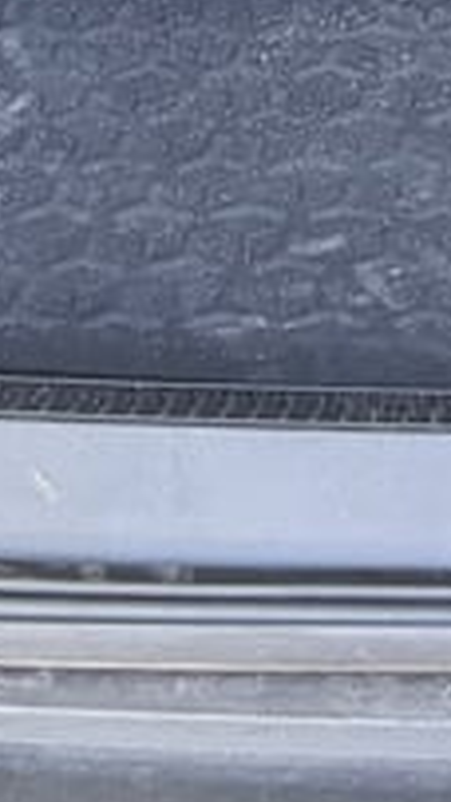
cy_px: -938
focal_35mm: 143
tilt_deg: -17.2
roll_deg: +1.2
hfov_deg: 8.2
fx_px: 3044
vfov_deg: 12.6
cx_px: 732
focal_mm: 5.96
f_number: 1.6
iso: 125
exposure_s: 1/65
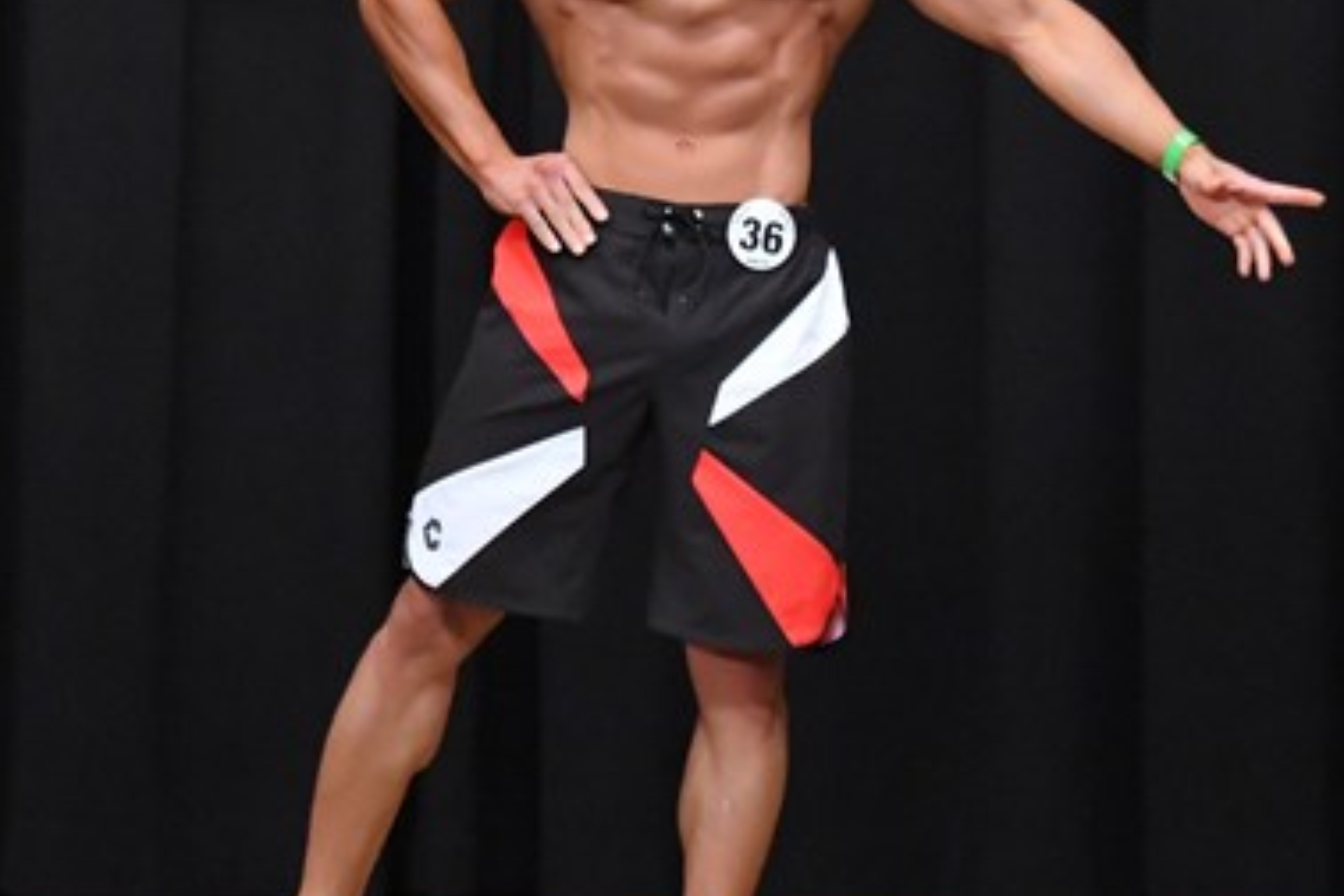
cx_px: 574
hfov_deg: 4.5
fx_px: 17209
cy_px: 324
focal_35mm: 461
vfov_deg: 3.0
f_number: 5.6
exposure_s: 1/400
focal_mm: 150
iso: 8000
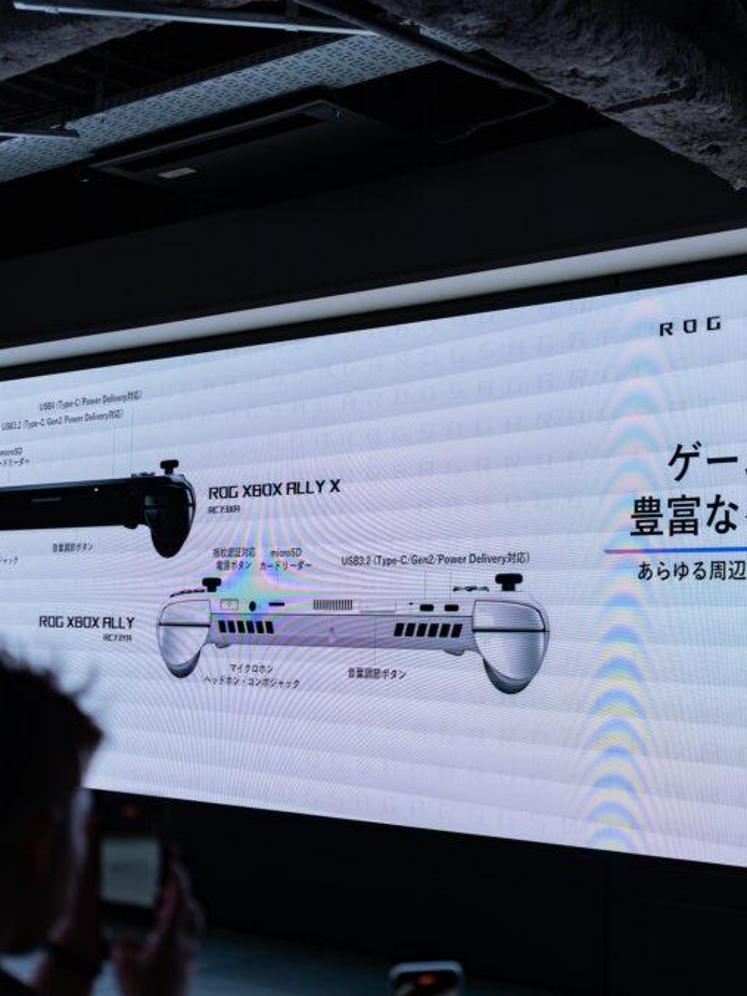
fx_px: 1467
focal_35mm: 51
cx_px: 606
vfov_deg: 37.5
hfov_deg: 27.9
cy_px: 497
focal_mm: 35
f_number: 2.2
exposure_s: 1/800
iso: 400
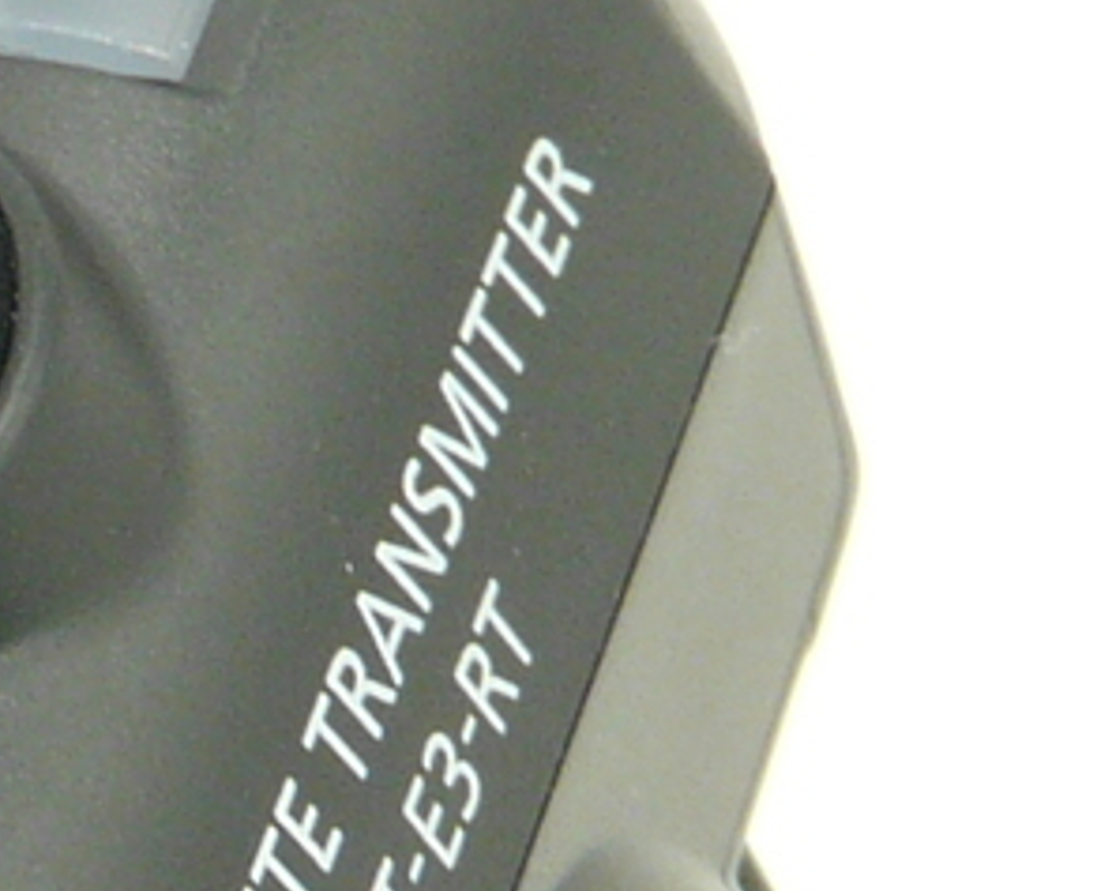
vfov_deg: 3.3
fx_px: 15638
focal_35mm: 475
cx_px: -838
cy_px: 1053
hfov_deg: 4.0
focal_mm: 12.3
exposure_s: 1/50
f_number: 3.2
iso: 125
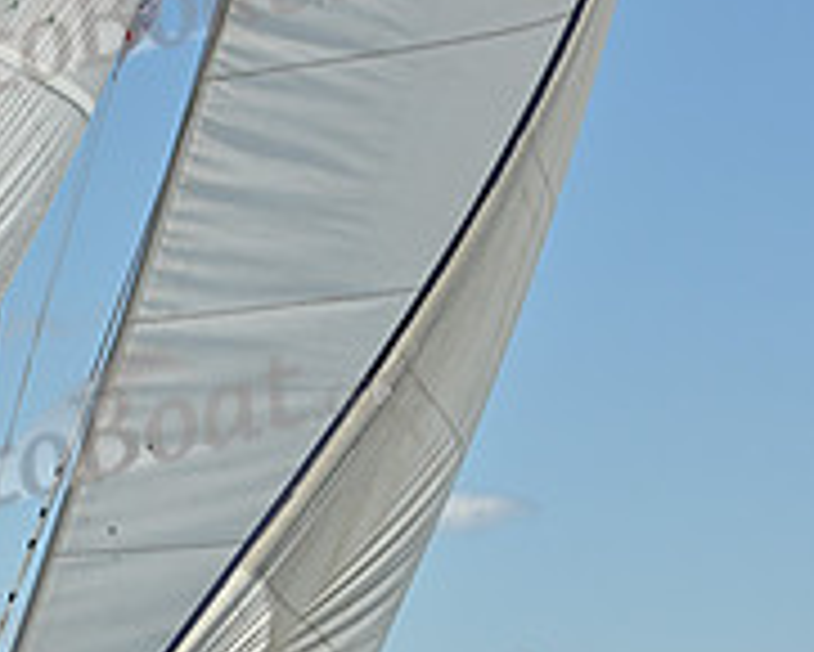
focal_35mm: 210
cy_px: 740
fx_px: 5062
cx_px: -441
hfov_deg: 8.9
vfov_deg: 7.3
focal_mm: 70
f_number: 8
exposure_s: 1/1250
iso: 250
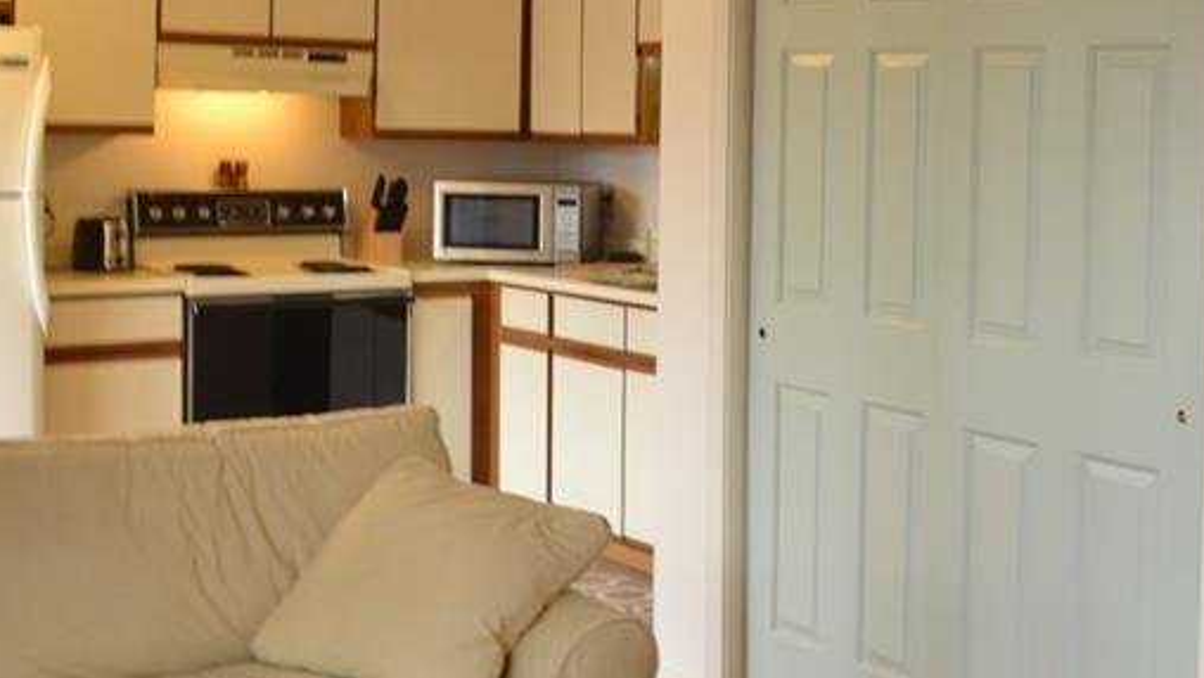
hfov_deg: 35.6
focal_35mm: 57
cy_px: 178
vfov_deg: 20.9
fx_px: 1820
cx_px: 929
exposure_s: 1/2
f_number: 8
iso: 100
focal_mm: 18
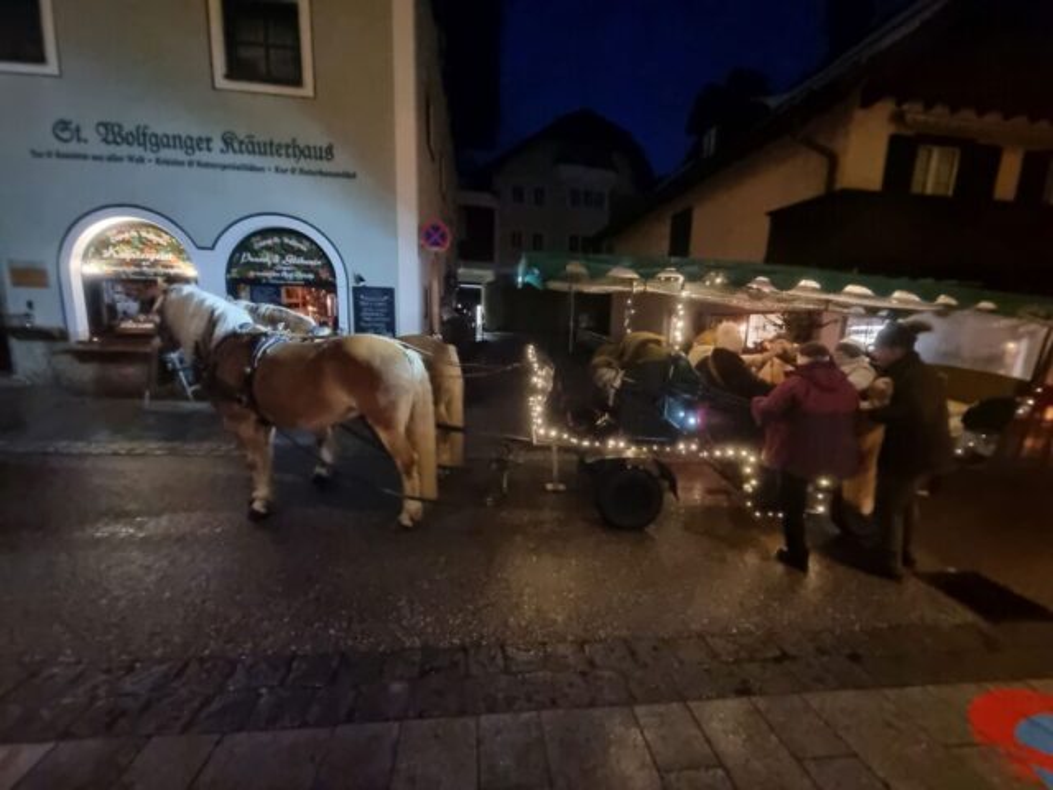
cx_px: 526
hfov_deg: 106.2
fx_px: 395
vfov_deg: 89.9
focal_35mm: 13
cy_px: 395
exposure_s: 1/14
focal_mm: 2.2
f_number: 2.2
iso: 2500
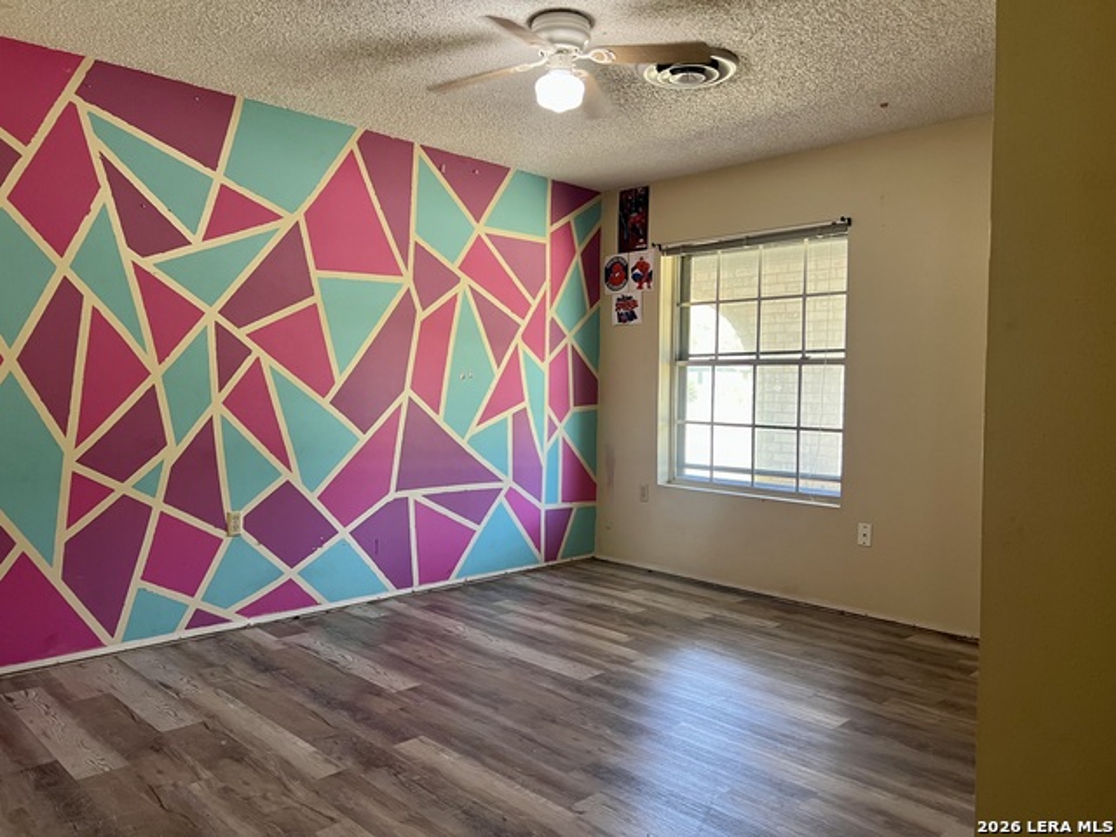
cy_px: 418
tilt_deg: -3.3
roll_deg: -1.1
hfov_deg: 67.3
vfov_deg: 53.1
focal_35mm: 26
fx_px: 838
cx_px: 558
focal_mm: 5.7
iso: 200
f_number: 1.5
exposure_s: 1/60
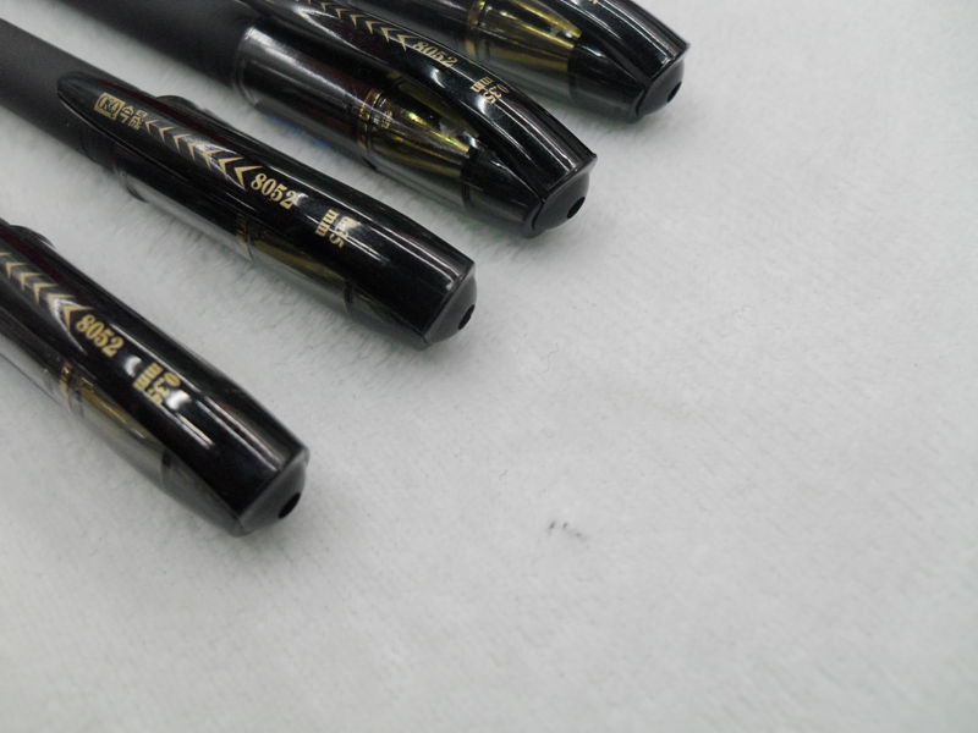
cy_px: 366
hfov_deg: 52.6
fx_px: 989
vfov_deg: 40.7
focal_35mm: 35
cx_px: 489
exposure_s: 1/30
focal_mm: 6.2
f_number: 2.8
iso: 120
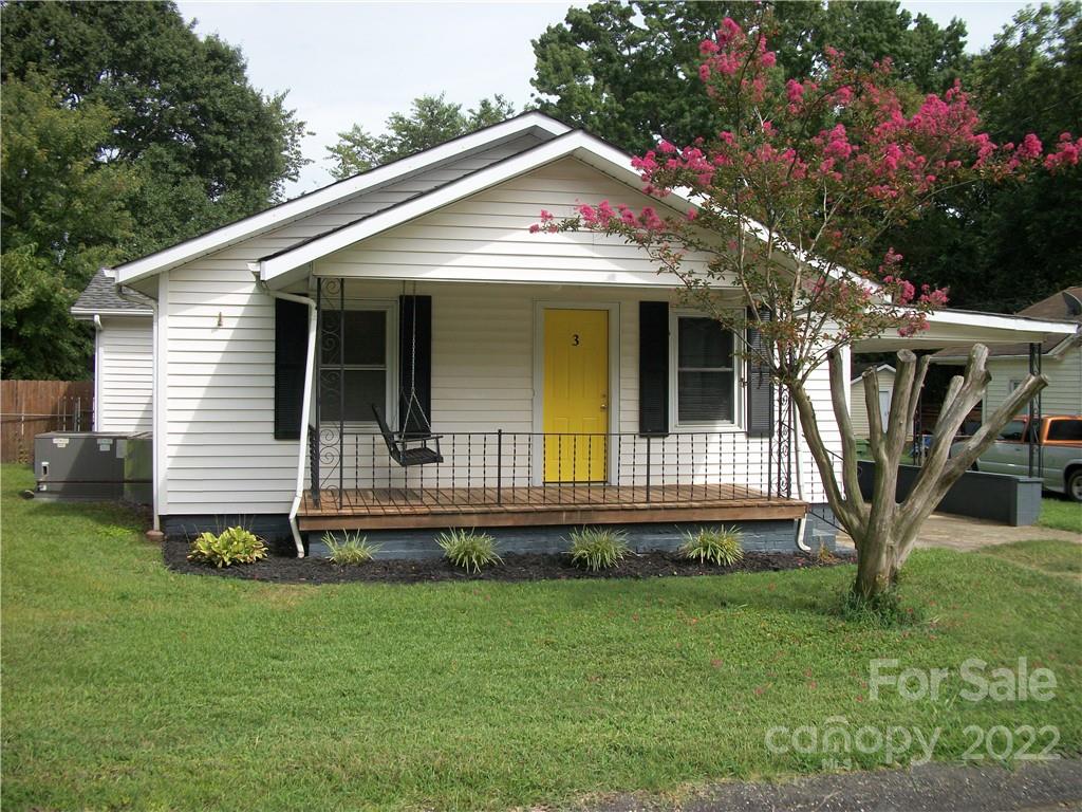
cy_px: 406
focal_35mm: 32
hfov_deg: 56.8
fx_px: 1000
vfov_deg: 44.2
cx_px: 541
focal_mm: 5.7
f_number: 8.8
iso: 80
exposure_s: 1/160
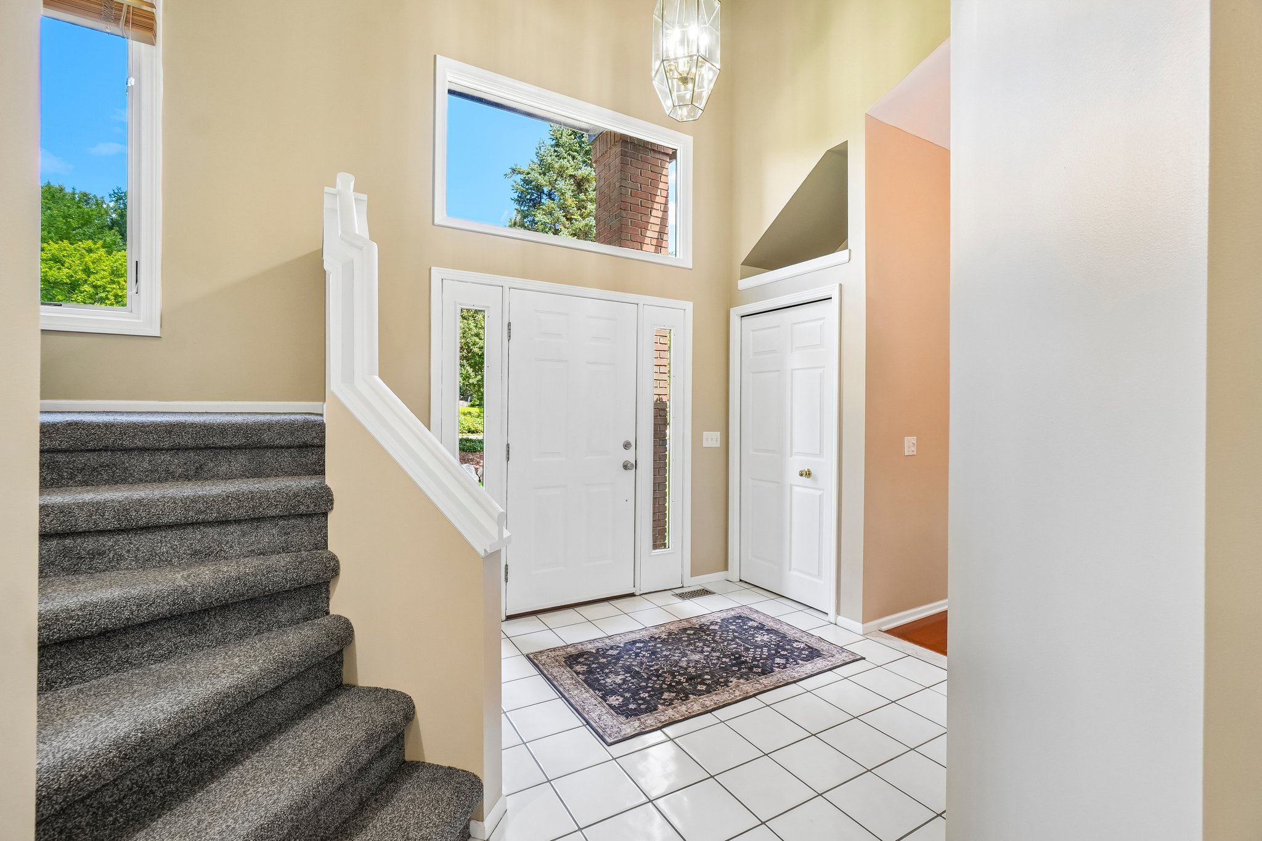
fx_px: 526
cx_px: 631
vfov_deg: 77.3
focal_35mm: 15
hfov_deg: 100.4
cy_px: 420
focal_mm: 10
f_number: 8
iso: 400
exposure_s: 1/20
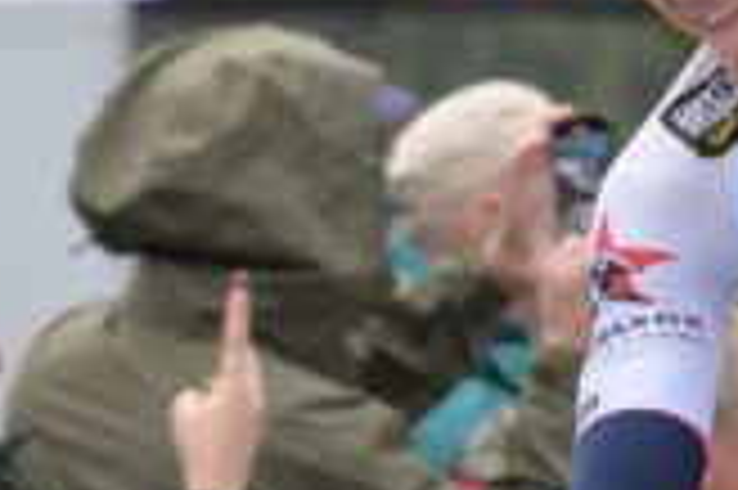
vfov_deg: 2.5
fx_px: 11305
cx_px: 914
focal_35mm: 552
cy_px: 301
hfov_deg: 3.7
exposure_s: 1/640
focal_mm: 130
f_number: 5.6
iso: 1600
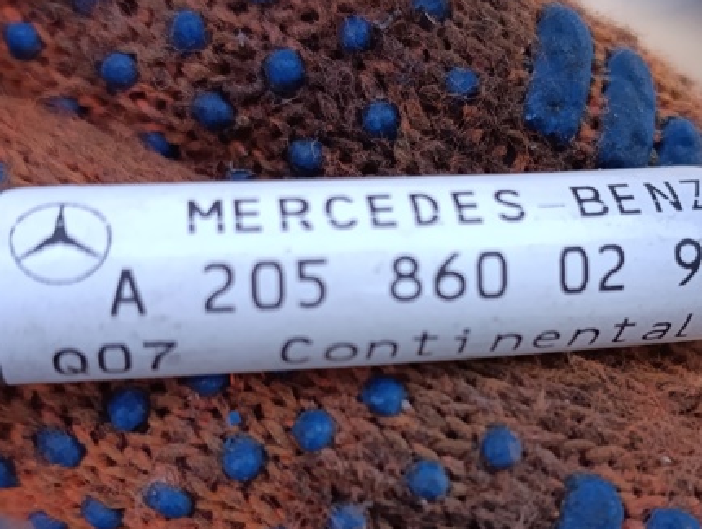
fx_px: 1382
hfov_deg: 28.4
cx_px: 439
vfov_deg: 21.6
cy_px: 343
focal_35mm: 68
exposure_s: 1/50
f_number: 1.7
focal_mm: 6.11
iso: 800
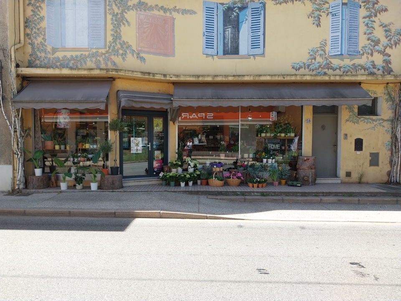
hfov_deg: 67.3
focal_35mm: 26
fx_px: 301
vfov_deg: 53.1
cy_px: 150
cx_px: 200
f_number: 1.8
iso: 25
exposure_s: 1/336
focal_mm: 4
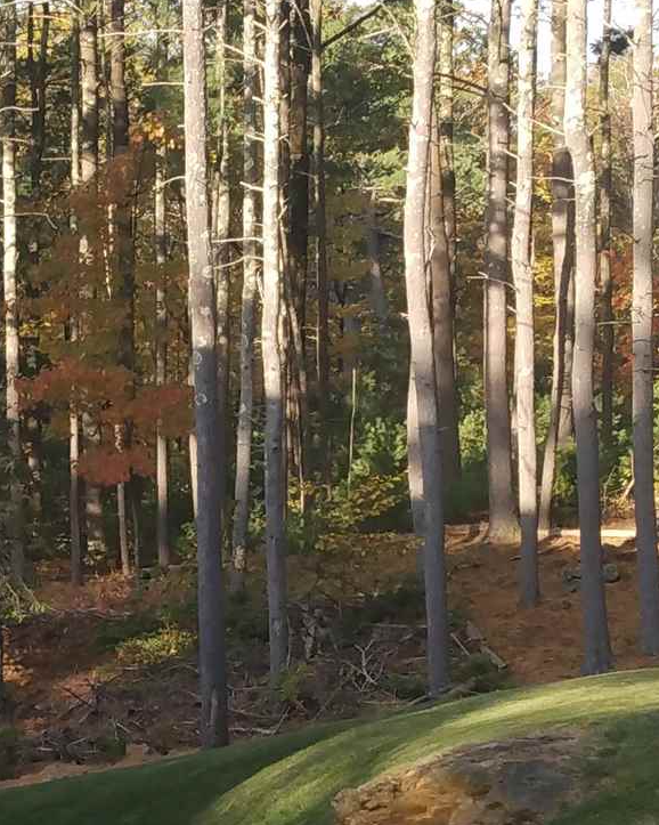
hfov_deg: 18.0
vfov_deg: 22.8
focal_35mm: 83
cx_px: -3
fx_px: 2024
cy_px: 609
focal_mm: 3.54
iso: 100
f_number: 2
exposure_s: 1/327
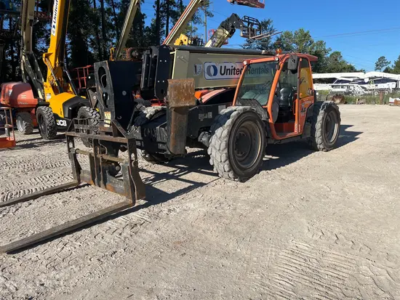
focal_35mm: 26
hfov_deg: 67.3
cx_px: 200
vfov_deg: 53.1
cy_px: 150
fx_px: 301
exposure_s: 1/3521
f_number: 1.6
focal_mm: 5.1
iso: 50
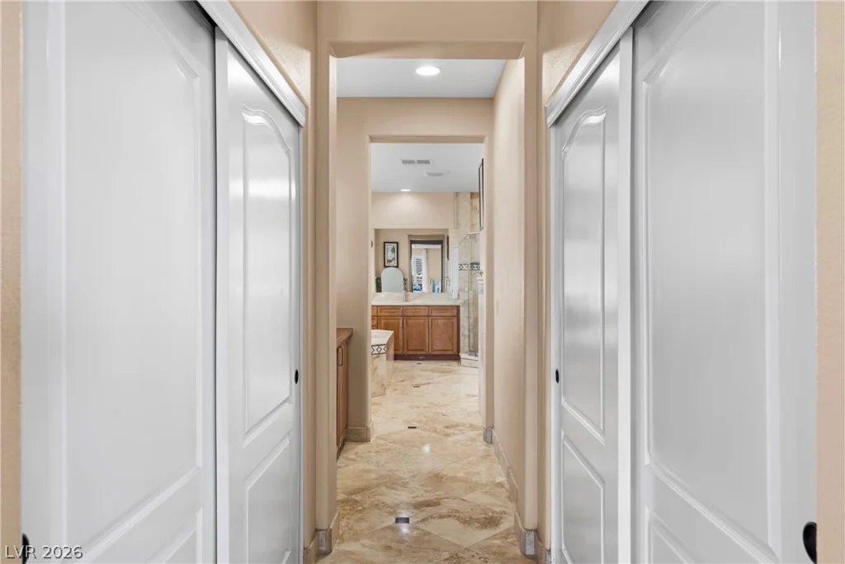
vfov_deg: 51.3
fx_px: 587
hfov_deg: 71.5
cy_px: 282
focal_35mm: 25
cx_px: 422
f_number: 8
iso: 400
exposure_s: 1/4
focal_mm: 25
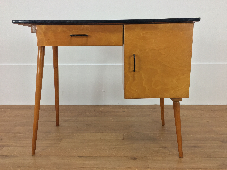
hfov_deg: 61.7
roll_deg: -0.4
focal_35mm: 29
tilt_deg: -12.7
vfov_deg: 48.2
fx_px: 190
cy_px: 85
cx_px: 114
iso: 40
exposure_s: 1/33
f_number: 2.2
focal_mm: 4.15
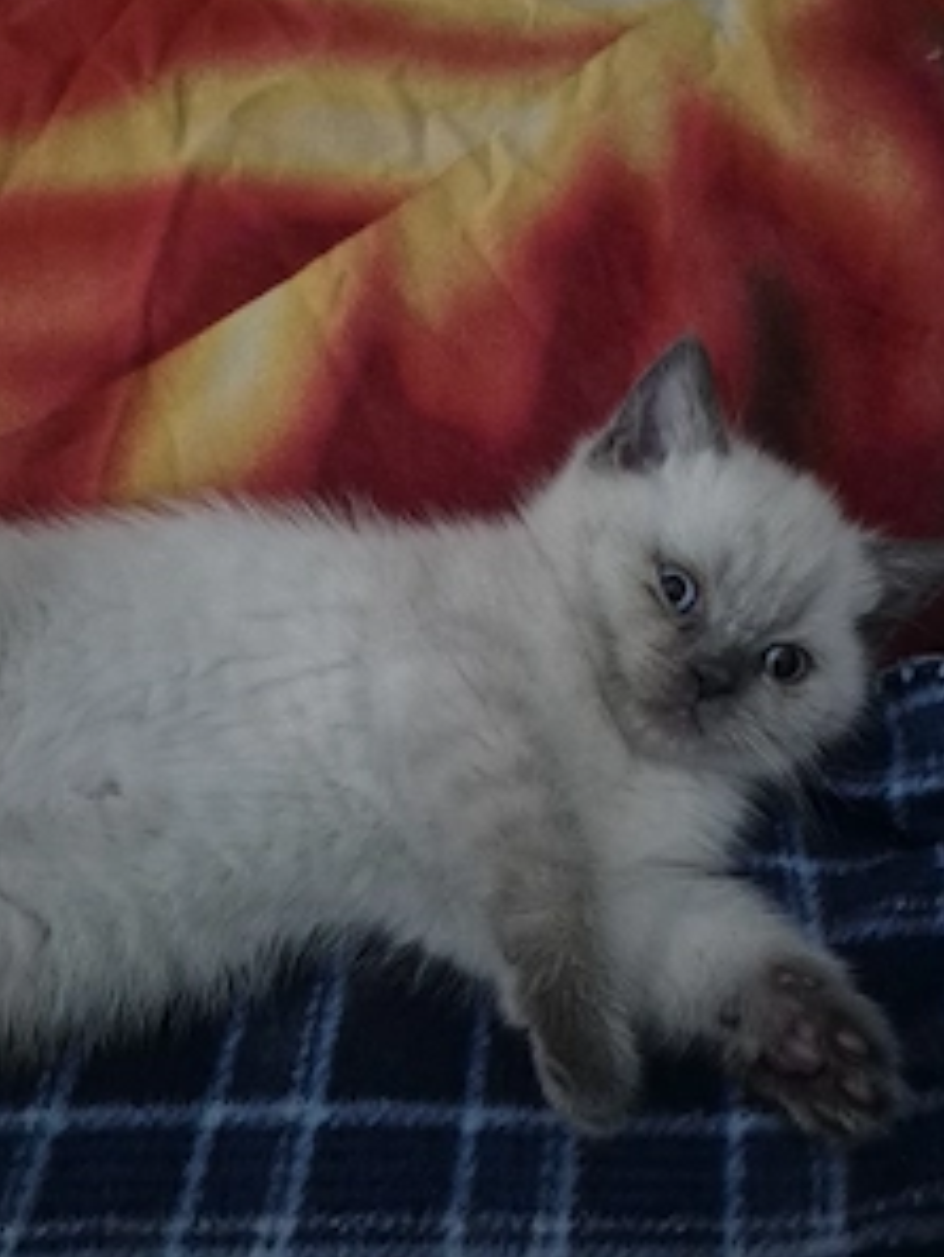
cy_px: 686
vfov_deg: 58.2
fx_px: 1126
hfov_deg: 45.5
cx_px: 466
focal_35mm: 31
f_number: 1.8
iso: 1600
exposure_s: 1/33
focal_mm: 5.4
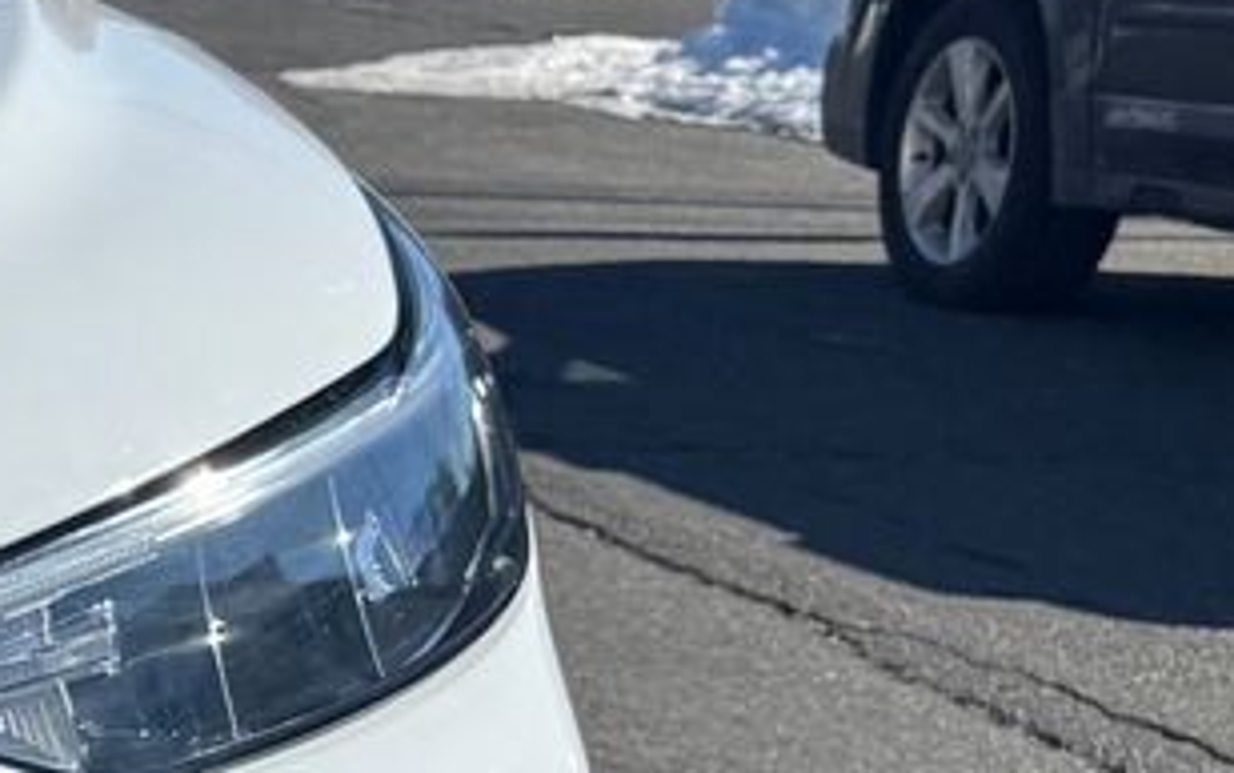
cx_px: -1434
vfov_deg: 9.8
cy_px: 933
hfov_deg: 13.1
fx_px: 4442
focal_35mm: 132
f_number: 1.78
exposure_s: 1/6410
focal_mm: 6.76
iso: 80
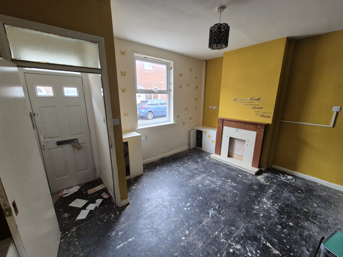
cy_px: 128
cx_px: 172
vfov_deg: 89.9
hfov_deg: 106.2
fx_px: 129
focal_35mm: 13
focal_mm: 2.2
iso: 160
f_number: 2.2
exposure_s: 1/50
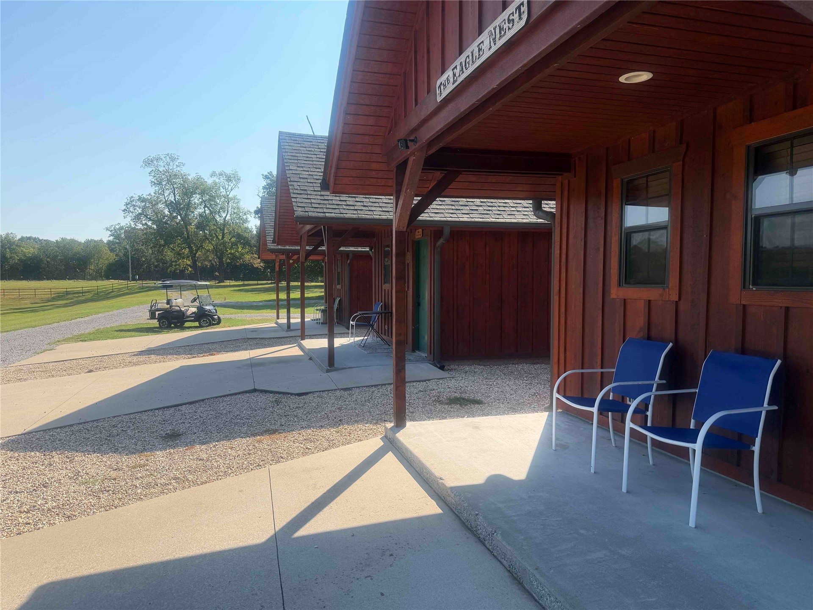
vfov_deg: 56.8
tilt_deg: -2.4
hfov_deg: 71.6
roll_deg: -0.1
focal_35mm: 24
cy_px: 305
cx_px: 406
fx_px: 564
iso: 100
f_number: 1.78
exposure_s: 1/3953
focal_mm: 6.76
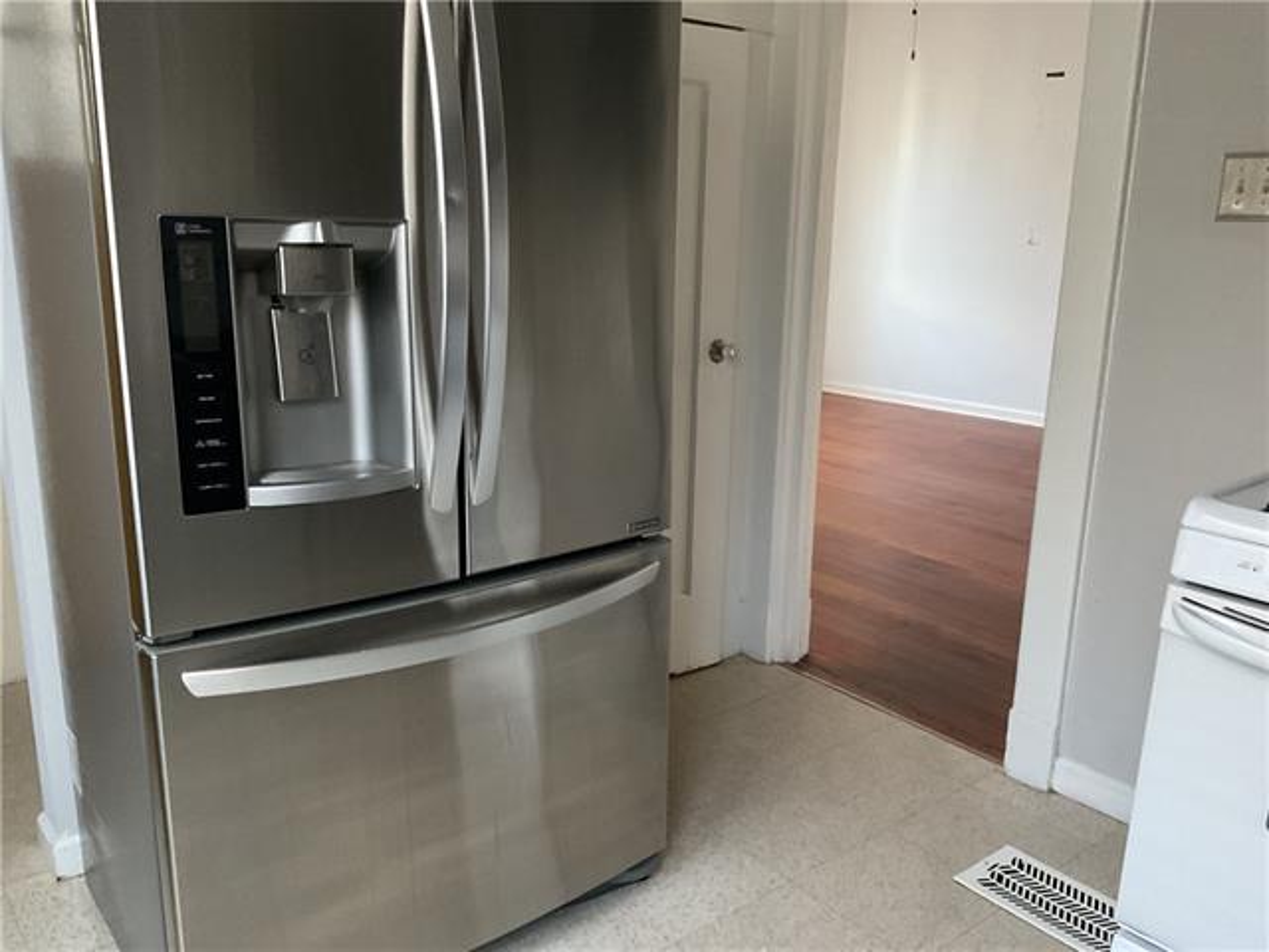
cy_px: 476
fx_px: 1063
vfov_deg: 48.2
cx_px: 634
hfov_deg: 61.7
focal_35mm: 29
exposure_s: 1/30
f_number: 1.8
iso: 320
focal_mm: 3
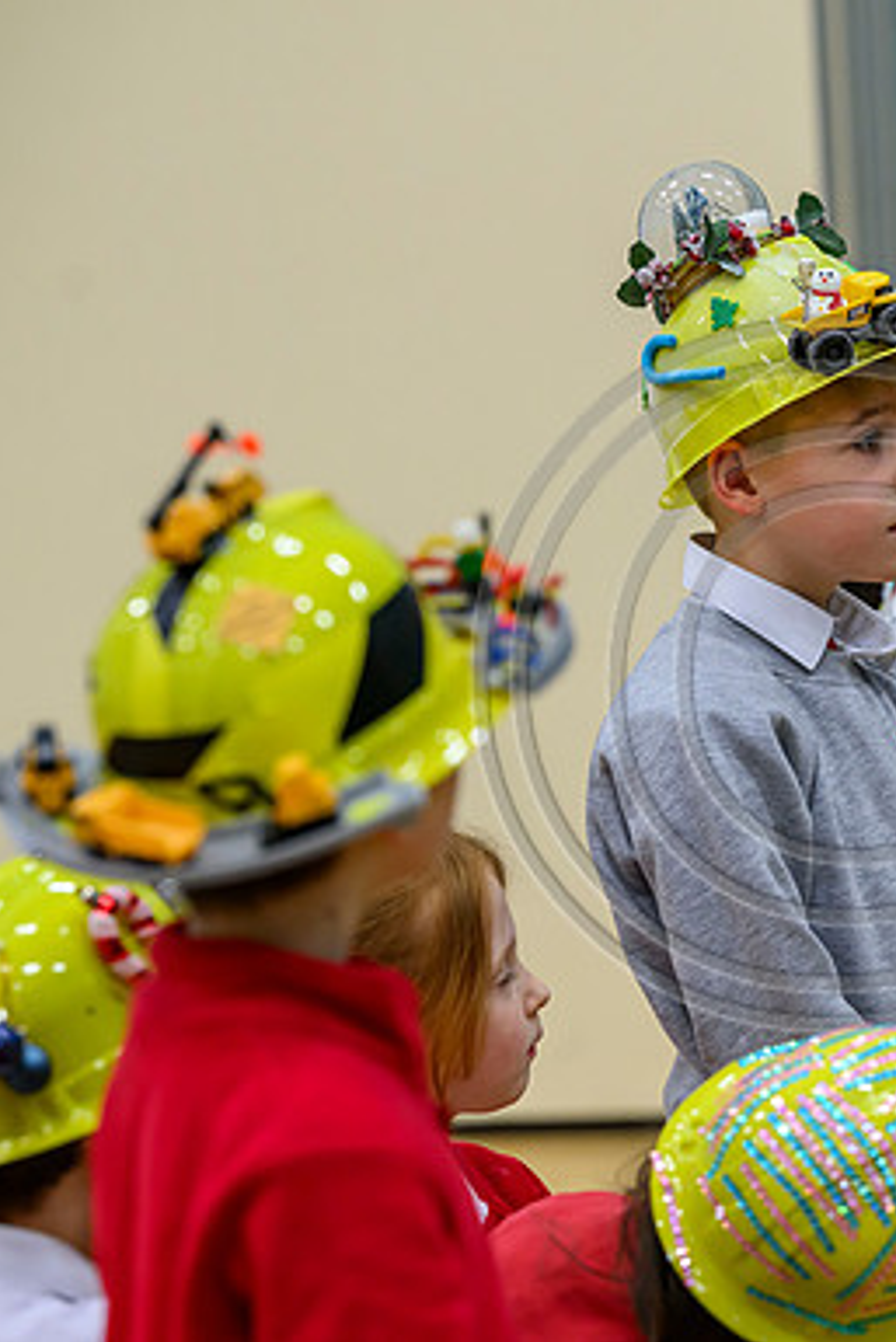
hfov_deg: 7.0
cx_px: 830
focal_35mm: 196
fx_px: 7310
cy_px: 671
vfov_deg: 10.5
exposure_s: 1/250
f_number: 4
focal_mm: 130
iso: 2500
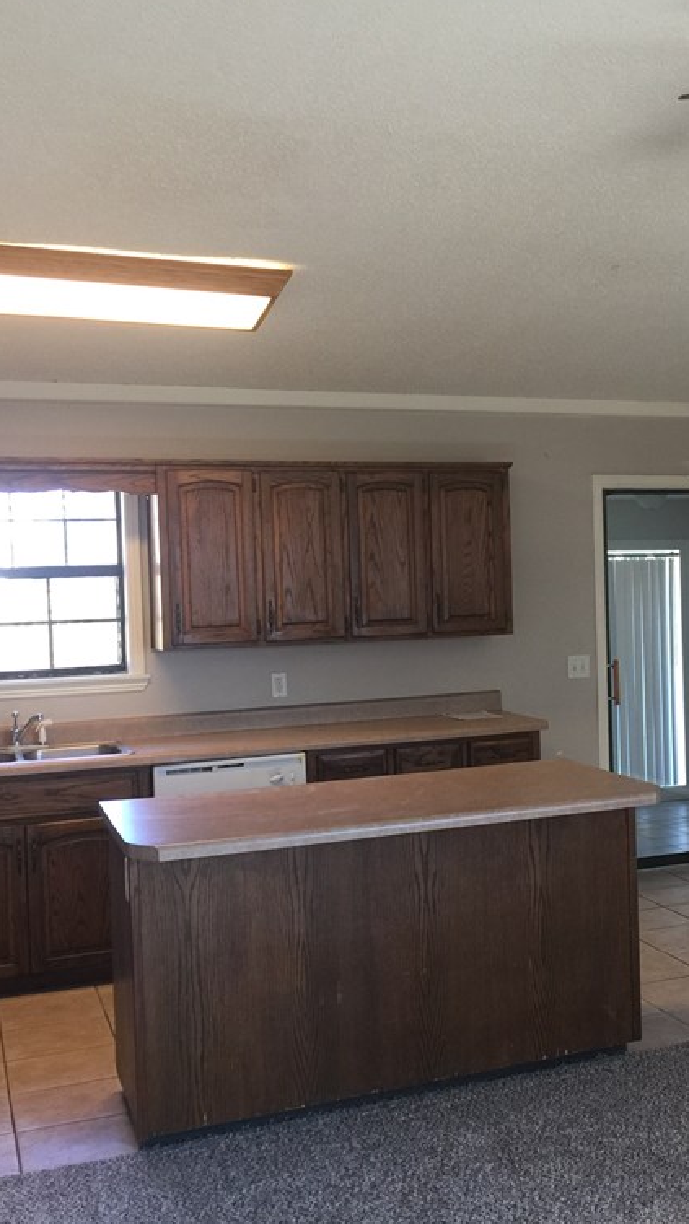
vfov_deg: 47.4
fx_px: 1397
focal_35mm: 43
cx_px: 643
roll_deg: +0.6
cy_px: 604
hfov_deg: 26.6
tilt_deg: -0.6
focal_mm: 4.15
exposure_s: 1/15
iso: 40
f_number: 2.2
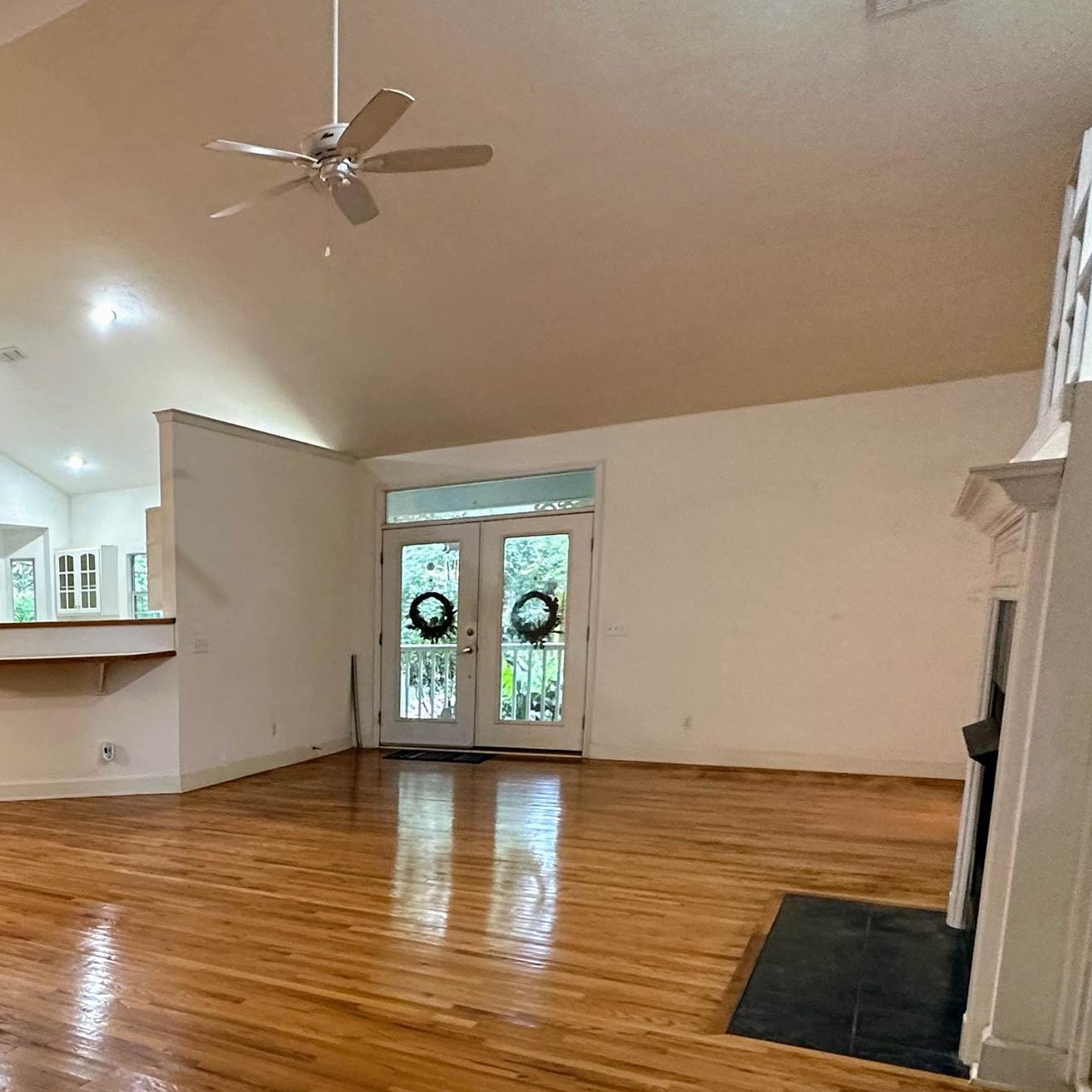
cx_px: 105
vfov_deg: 53.5
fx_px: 1035
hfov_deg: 49.4
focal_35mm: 29
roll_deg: +2.2
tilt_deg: -8.9
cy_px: 797
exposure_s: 1/60
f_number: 2.2
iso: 320
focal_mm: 2.22
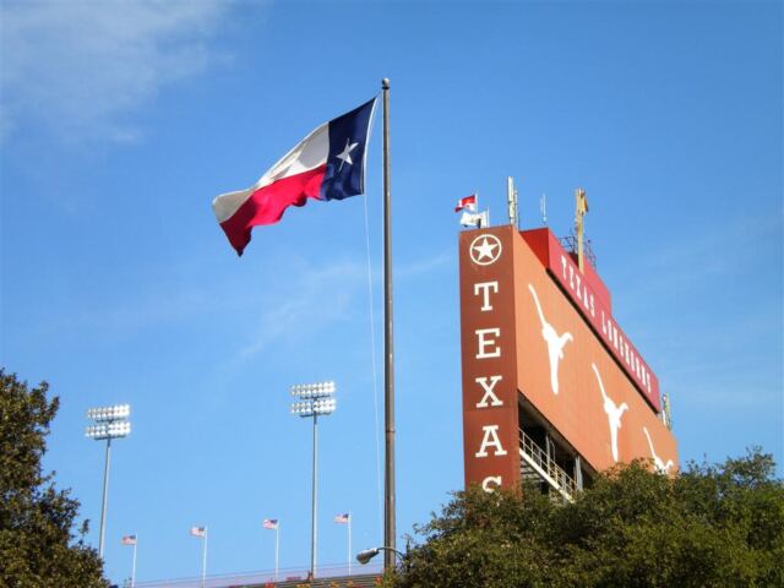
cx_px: 392
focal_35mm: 79
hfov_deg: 24.7
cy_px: 294
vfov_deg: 18.7
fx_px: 1789
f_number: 7.2
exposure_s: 1/280
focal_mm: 14.3
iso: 80
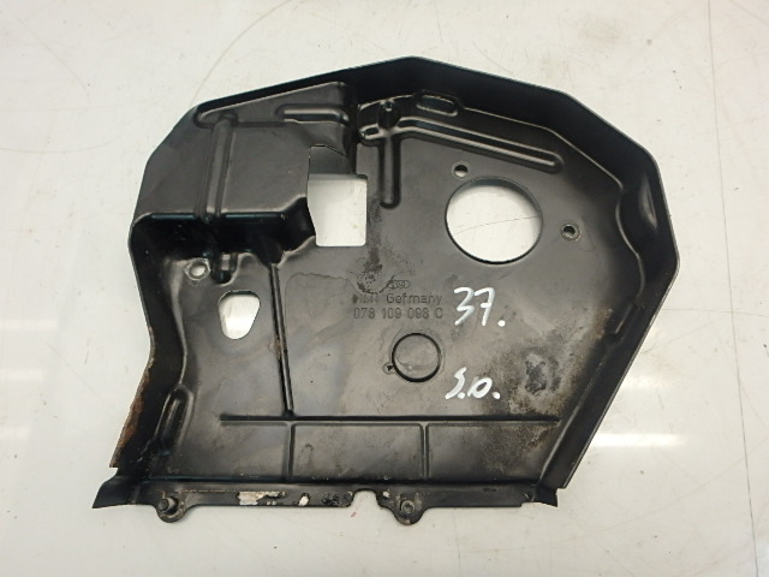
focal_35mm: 21
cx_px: 384
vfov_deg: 63.4
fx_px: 467
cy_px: 288
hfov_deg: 79.0
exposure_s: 1/40
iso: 200
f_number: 3.5
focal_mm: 3.7
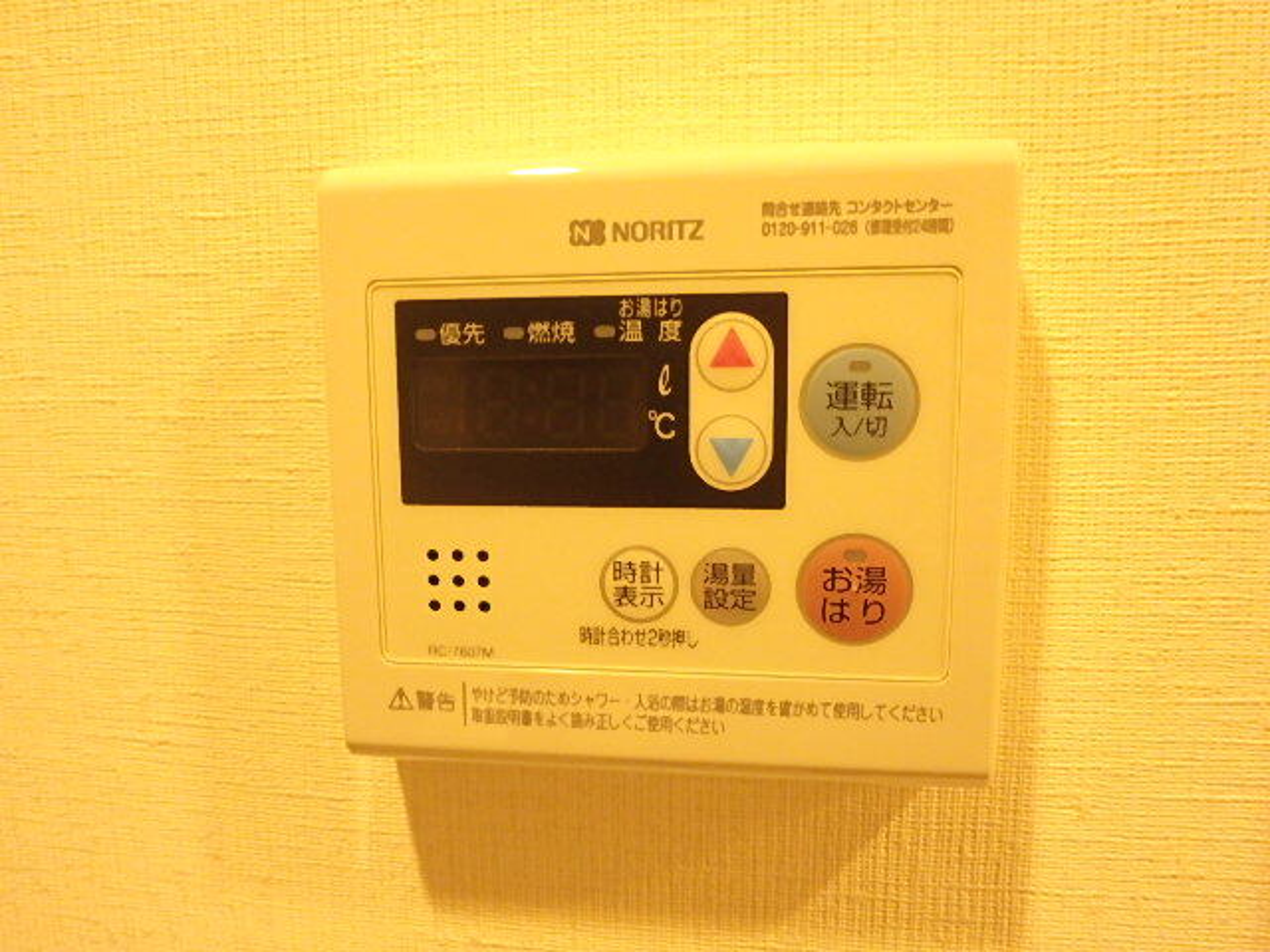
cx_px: 635
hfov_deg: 79.0
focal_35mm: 21
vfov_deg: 63.4
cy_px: 476
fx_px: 770
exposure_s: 1/20
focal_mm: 3.7
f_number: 3.5
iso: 800
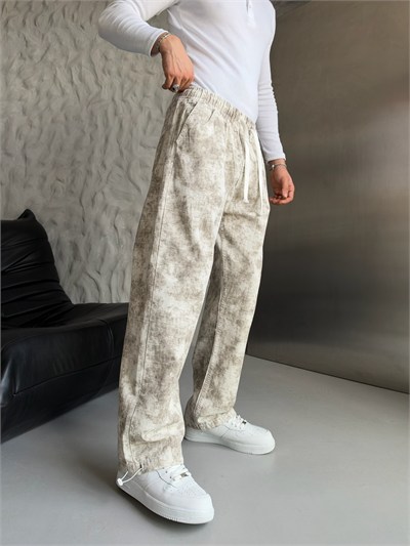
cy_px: 273
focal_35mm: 24
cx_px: 205
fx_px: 379
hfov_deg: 56.8
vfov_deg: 71.6
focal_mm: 6.93
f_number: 1.8
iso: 64
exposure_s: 1/121
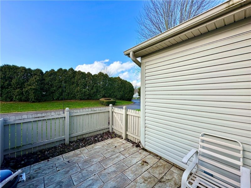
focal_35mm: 14
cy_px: 94
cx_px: 126
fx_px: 102
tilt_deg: +0.1
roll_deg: +0.7
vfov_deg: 85.7
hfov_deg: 102.1
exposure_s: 1/979
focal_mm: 2.22
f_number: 2.2
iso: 40
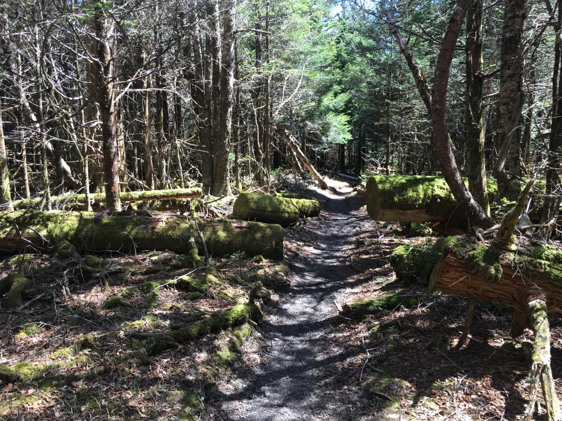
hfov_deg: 61.7
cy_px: 210
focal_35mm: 29
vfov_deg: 48.2
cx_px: 281
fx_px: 471
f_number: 2.2
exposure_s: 1/120
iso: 25
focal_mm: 4.15
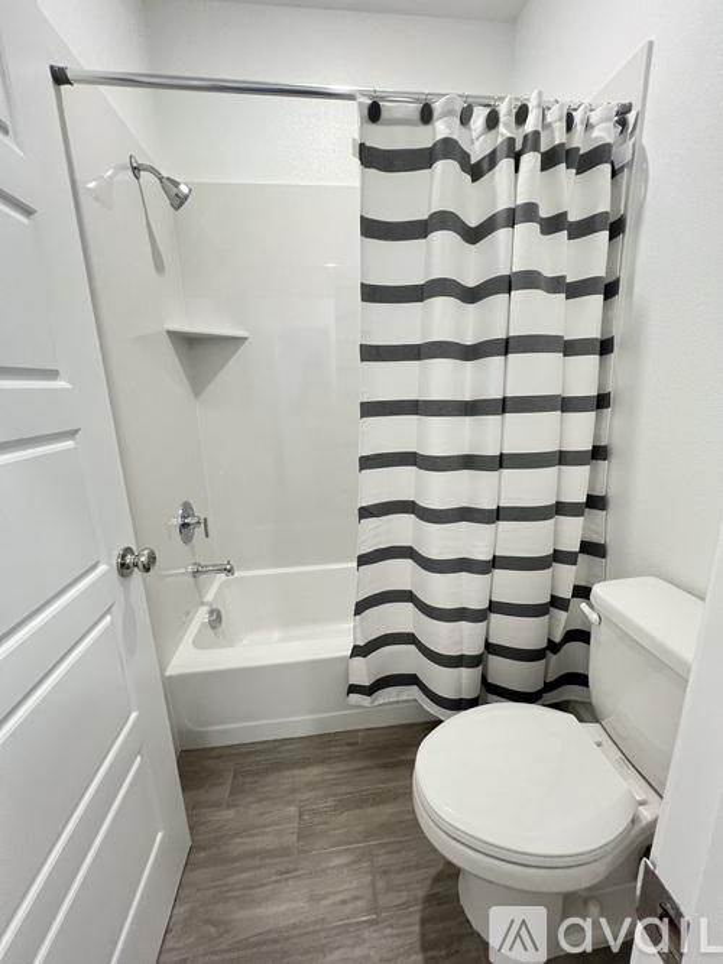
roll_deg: +2.8
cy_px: 482
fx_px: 362
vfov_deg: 106.2
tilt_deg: -13.2
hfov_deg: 89.9
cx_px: 362
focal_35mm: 13
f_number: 1.8
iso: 320
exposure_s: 1/60
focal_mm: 1.57
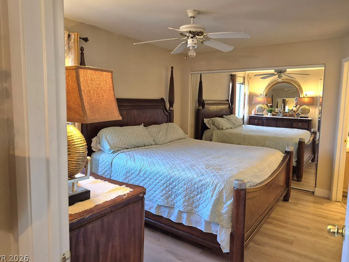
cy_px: 127
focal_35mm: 24
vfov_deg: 56.8
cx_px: 172
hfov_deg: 71.6
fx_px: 242
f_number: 1.8
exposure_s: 1/120
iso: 640
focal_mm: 5.4
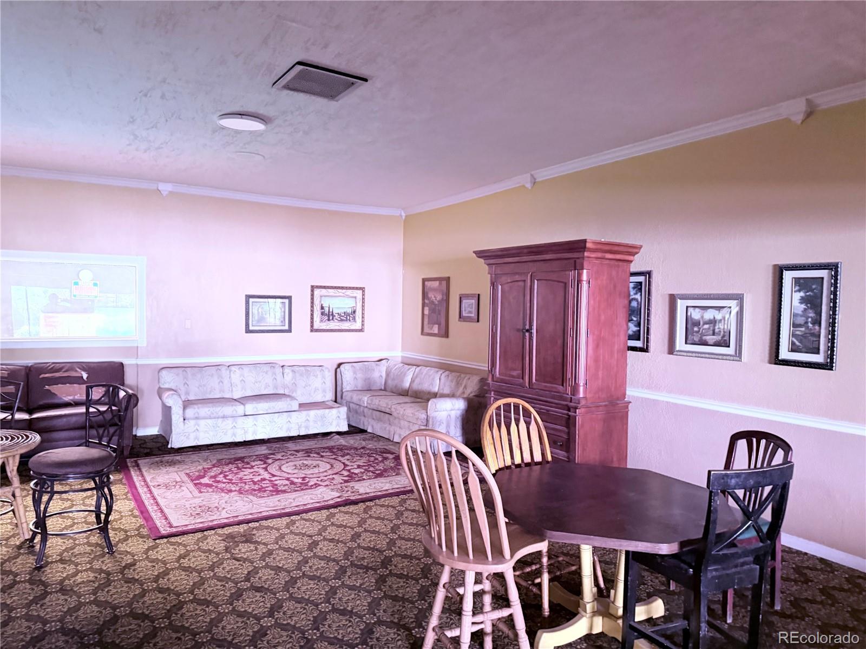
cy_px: 324
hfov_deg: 71.6
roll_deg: -0.8
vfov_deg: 56.8
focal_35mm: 24
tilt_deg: -0.8
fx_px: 600
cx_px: 433
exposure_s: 1/59
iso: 800
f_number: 1.78
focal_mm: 6.76
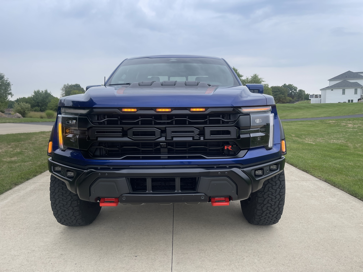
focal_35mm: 25
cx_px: 182
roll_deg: +1.5
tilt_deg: -8.3
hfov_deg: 69.4
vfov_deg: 54.9
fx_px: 262
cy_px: 136
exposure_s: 1/807
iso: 32
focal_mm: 5.1
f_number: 1.6
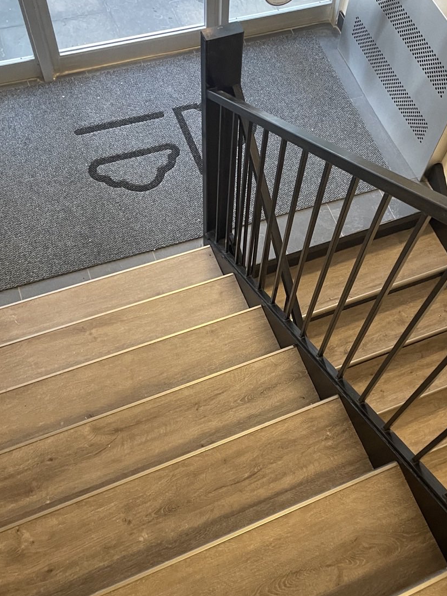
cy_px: 299
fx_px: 654
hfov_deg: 37.4
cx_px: 290
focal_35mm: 38
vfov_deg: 49.0
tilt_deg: -62.0
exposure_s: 1/60
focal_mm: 4.2
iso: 200
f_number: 1.6
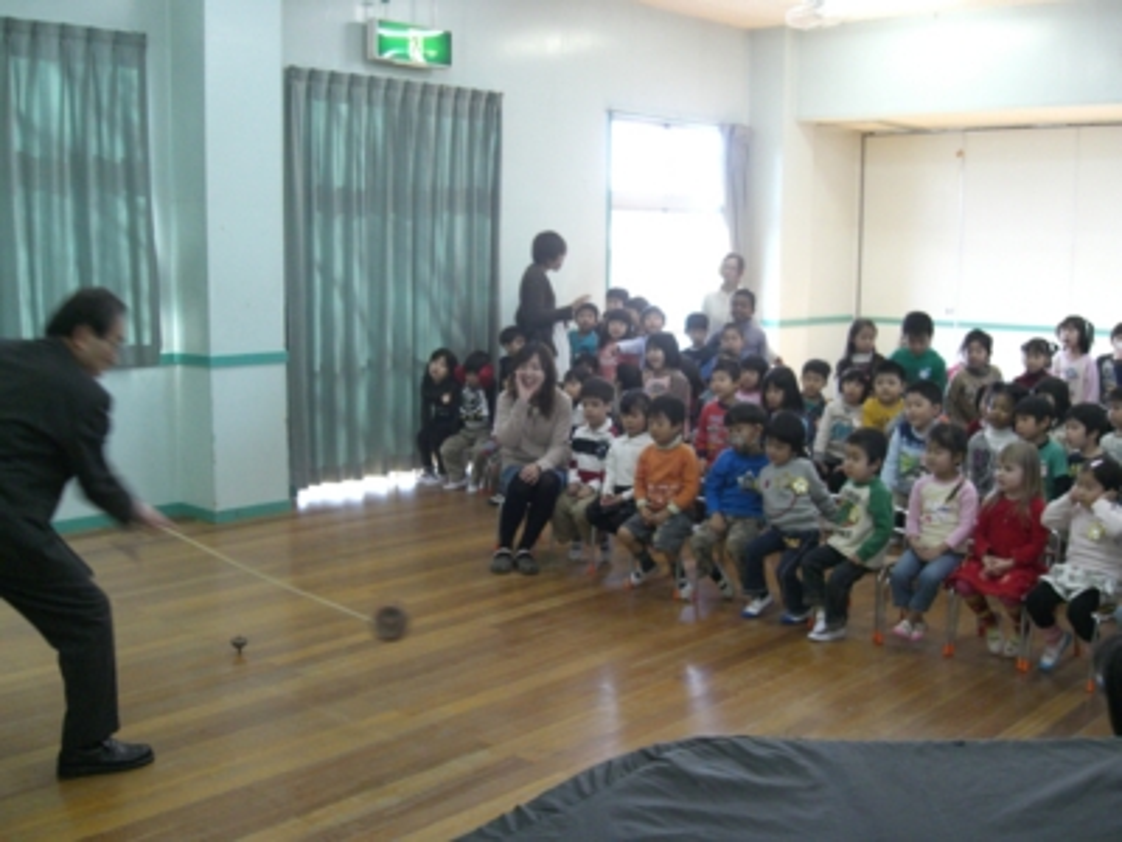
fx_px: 1232
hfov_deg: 49.0
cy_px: 421
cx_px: 561
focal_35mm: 38
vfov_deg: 37.7
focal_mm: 6.3
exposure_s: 1/50
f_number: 3.1
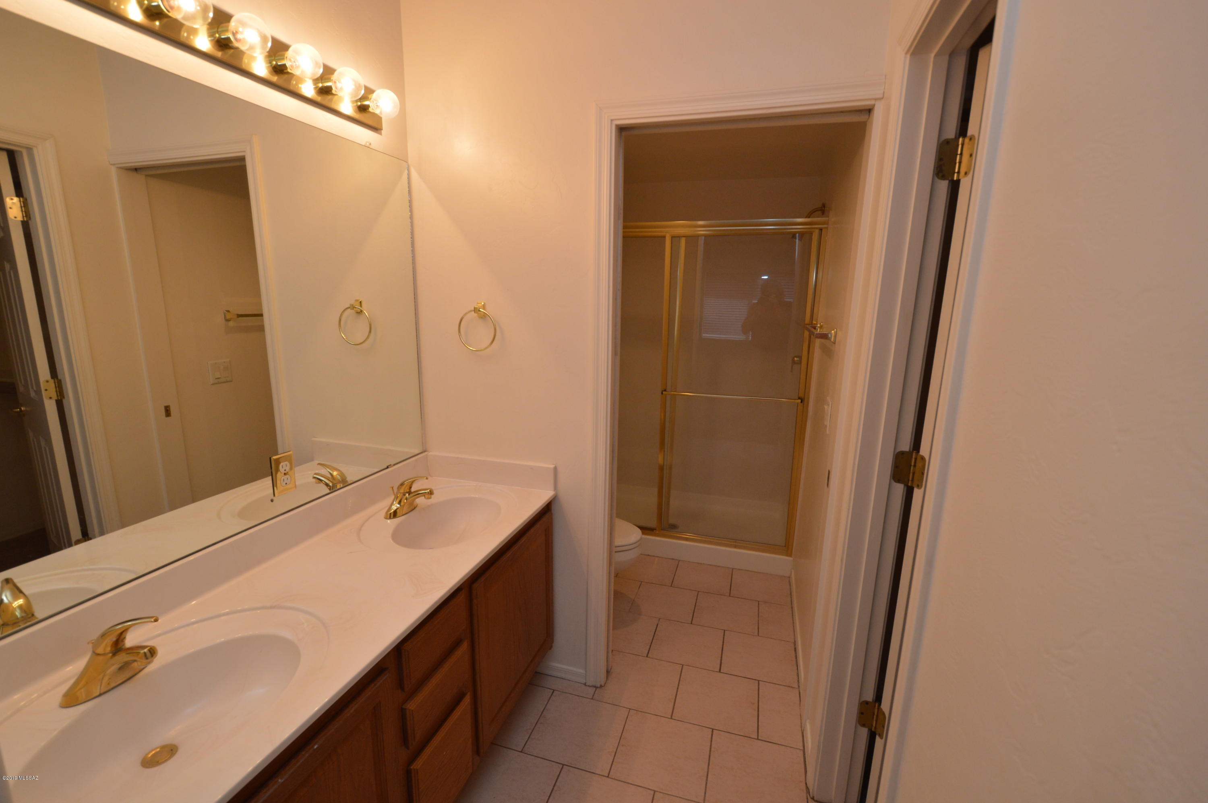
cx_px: 604
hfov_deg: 100.4
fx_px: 503
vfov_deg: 77.2
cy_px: 402
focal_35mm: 15
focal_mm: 10
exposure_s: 1/80
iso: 400
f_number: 4.5
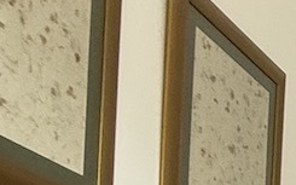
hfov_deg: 11.1
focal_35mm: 109
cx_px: 904
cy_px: 462
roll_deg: +0.1
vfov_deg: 10.2
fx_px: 879
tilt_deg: +1.0
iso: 200
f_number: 2.2
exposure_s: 1/120
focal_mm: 2.22
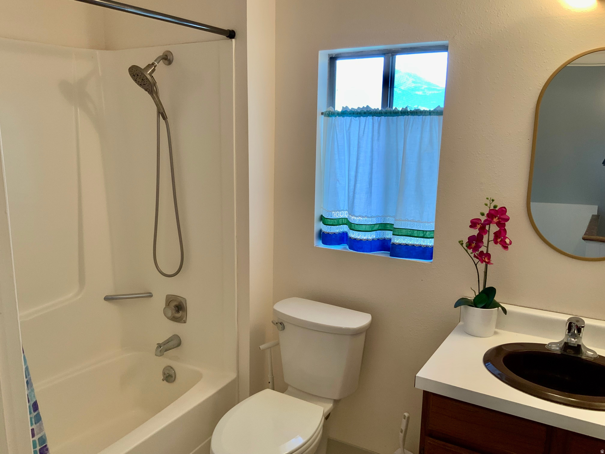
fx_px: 507
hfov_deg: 61.7
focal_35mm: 29
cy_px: 227
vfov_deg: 48.2
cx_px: 302
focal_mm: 3
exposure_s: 1/120
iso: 64
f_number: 1.8
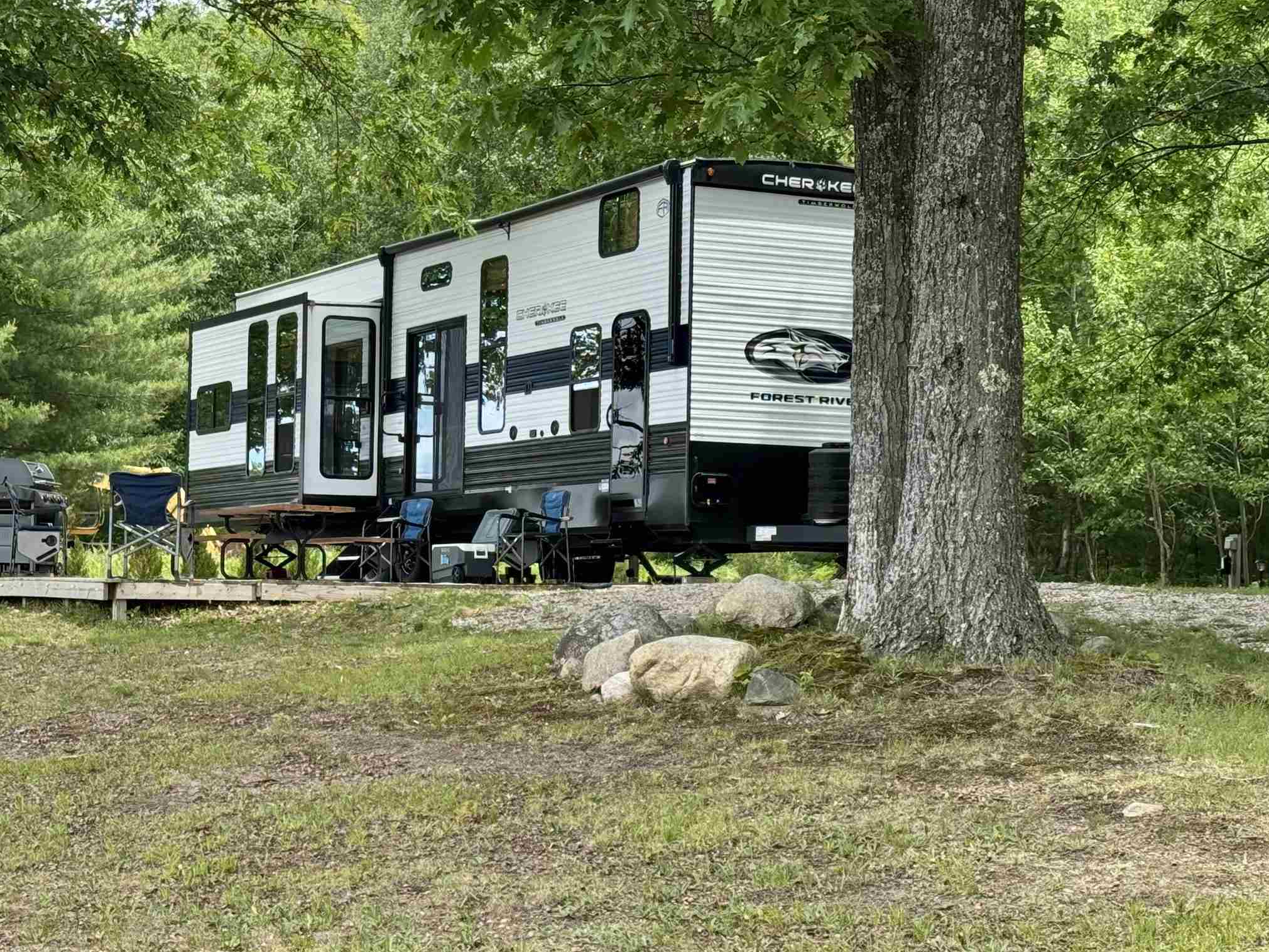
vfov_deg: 20.1
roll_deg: -1.6
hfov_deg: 26.6
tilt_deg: +0.6
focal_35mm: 73
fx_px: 2676
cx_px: 532
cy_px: 563
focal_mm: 6.76
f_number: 1.78
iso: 64
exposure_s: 1/1114
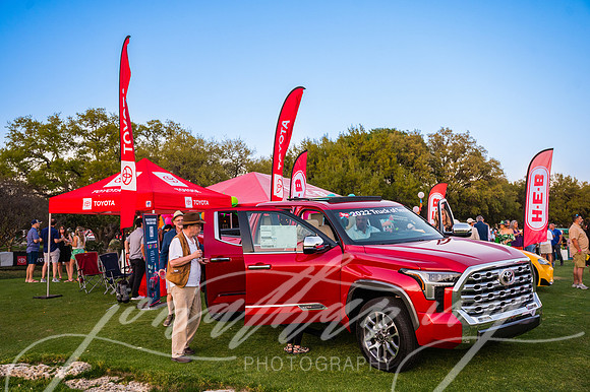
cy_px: 196
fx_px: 557
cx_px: 295
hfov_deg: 55.8
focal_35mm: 34
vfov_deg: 38.8
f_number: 4
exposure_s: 1/500
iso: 1250
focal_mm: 34
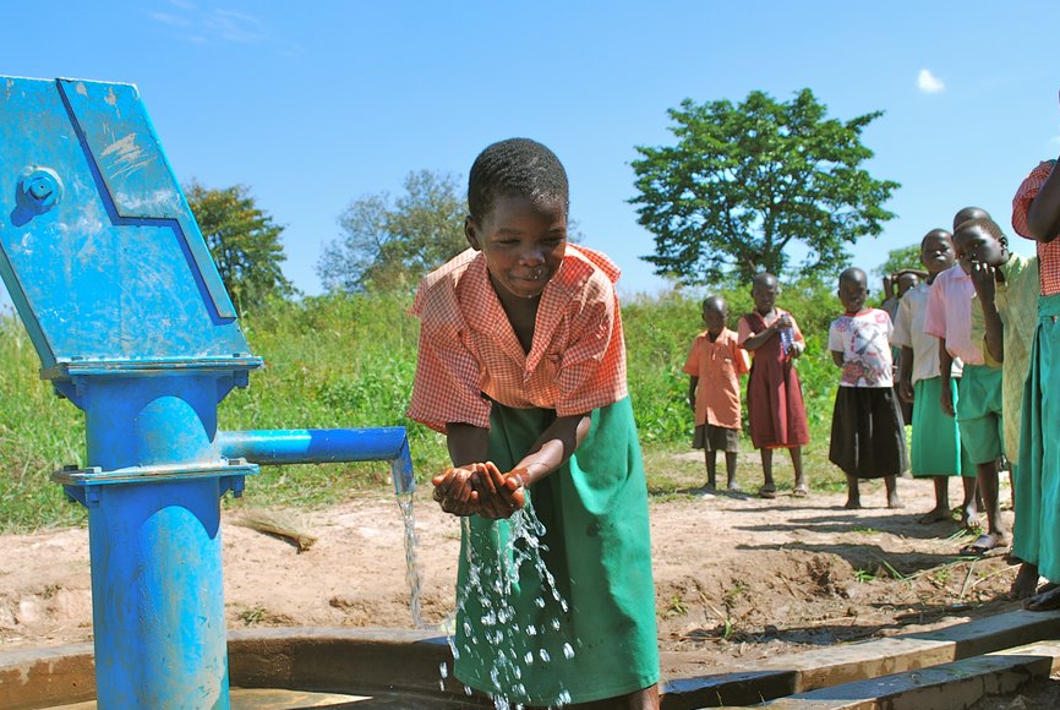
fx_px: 1150
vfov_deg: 34.3
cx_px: 501
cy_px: 378
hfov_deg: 49.5
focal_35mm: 39
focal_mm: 22
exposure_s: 1/200
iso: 100
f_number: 7.1
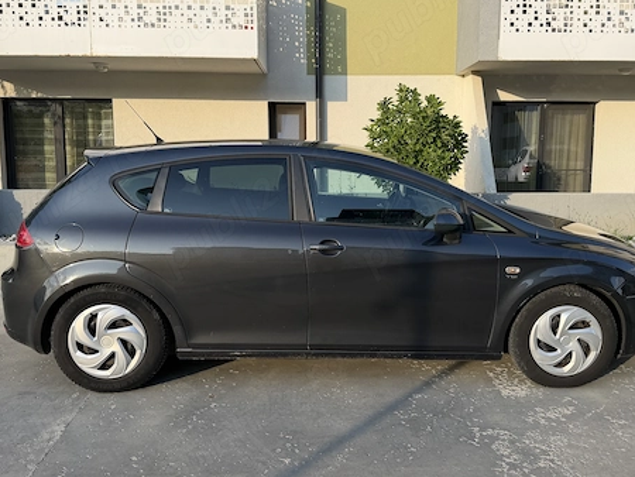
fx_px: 587
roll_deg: -0.2
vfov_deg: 44.2
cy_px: 219
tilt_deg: -7.1
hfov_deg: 56.7
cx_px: 353
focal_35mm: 32
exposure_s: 1/1464
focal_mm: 6.76
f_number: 1.78
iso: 80
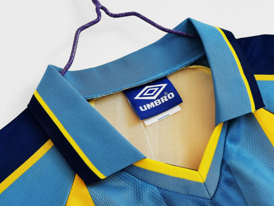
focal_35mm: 43
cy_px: 103
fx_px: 340
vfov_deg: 33.6
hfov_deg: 43.9
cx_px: 137
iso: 100
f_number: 1.8
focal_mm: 5.58
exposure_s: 1/50
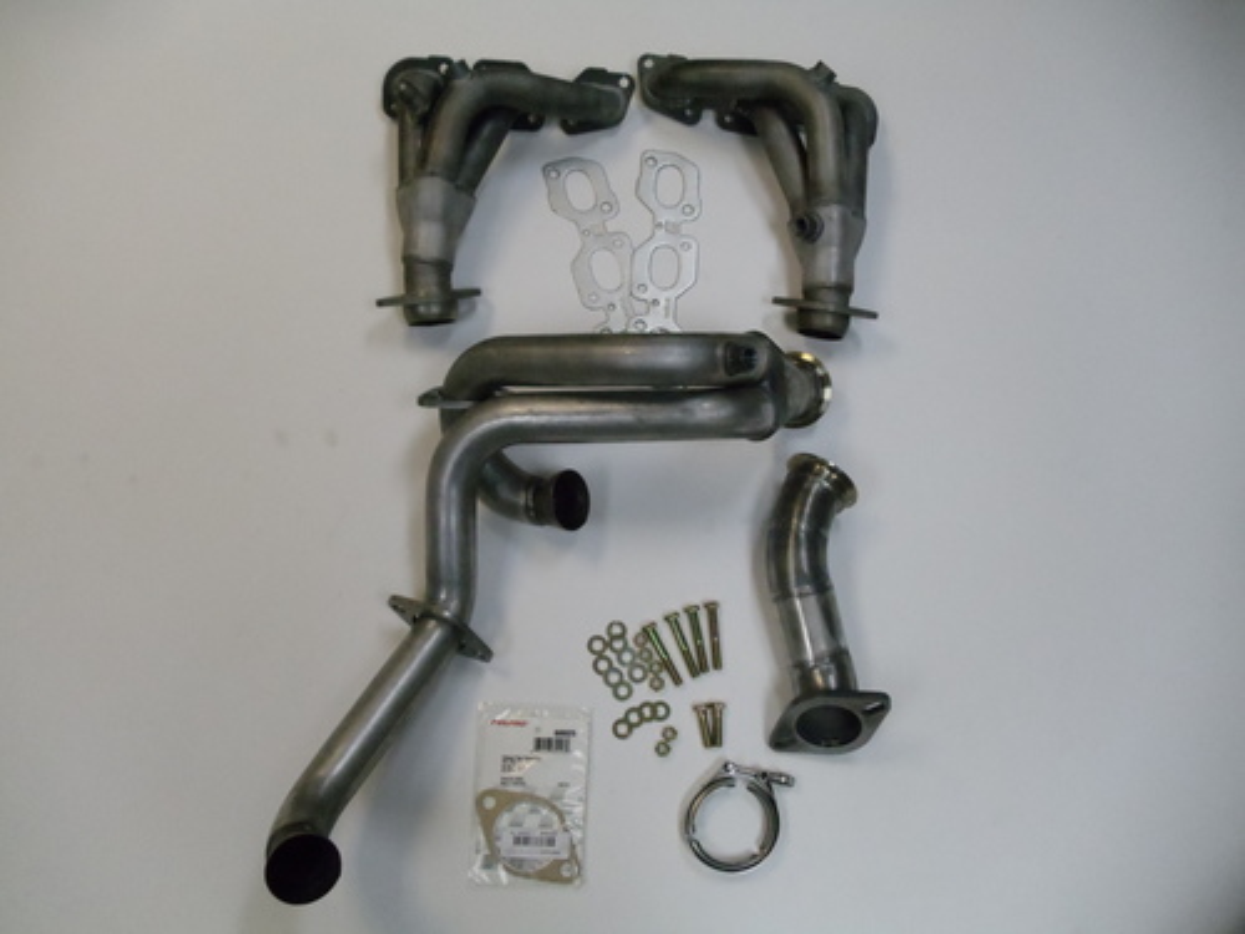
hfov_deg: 42.9
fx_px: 1583
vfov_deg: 32.9
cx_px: 622
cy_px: 467
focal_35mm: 44
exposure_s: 1/60
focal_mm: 6
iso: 800
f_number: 3.5
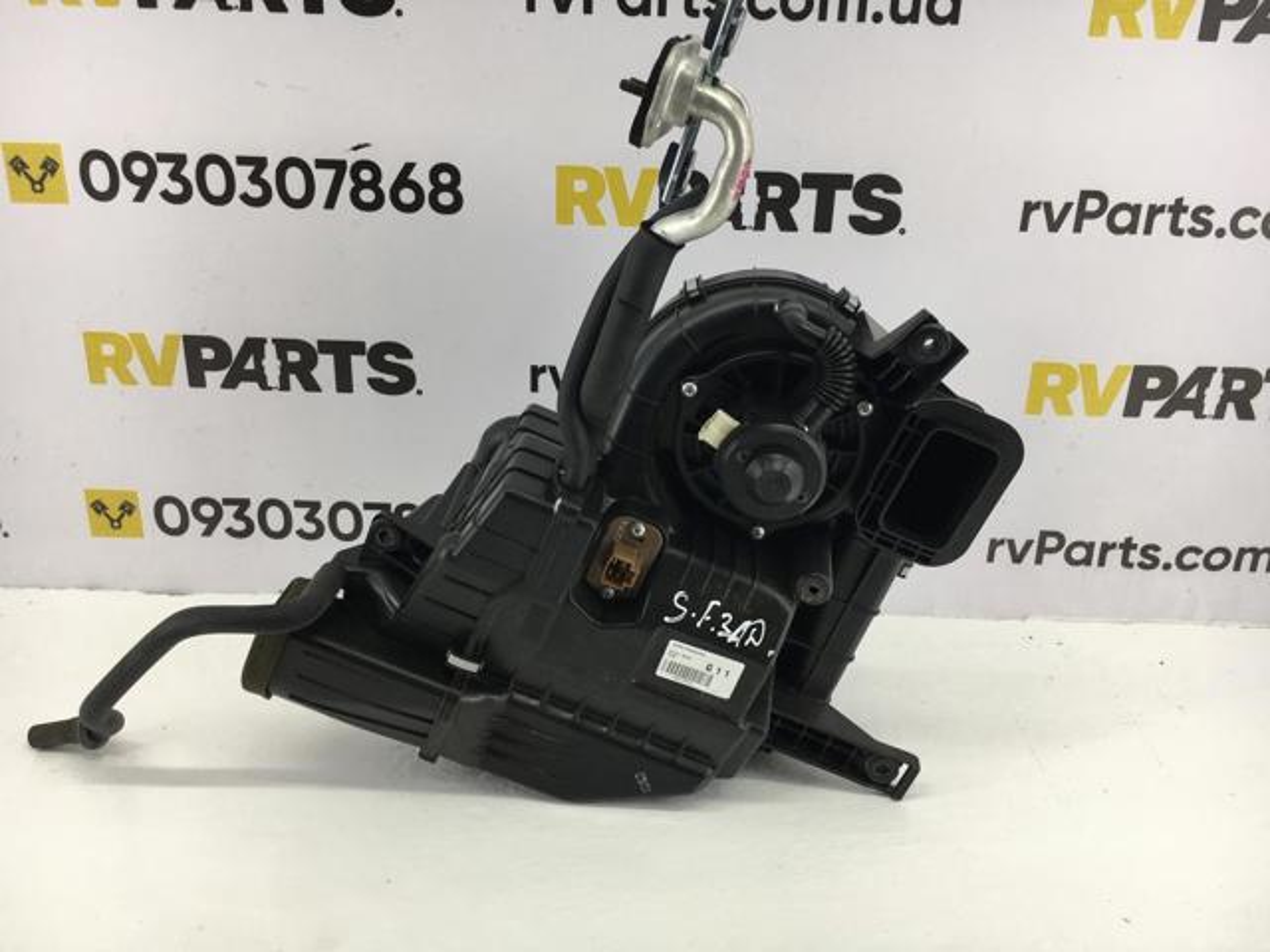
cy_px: 476
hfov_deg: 61.7
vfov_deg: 48.2
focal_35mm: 29
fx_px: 1064
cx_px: 635
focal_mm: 4.15
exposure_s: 1/50
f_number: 2.2
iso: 32
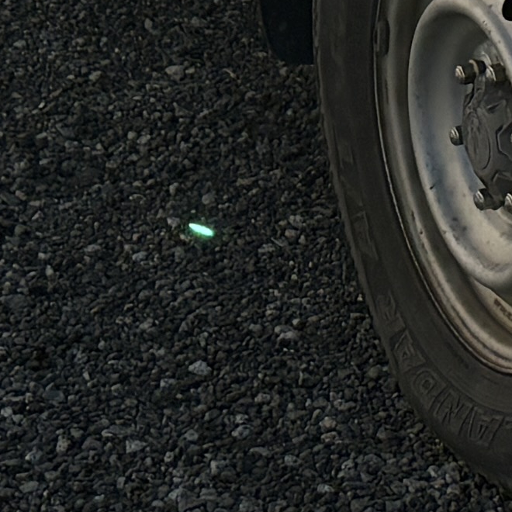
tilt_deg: -6.8
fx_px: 3330
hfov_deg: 8.7
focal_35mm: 199
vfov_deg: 8.4
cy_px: -471
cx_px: 658
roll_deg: +0.1
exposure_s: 1/6993
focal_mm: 5.96
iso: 50
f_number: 1.6
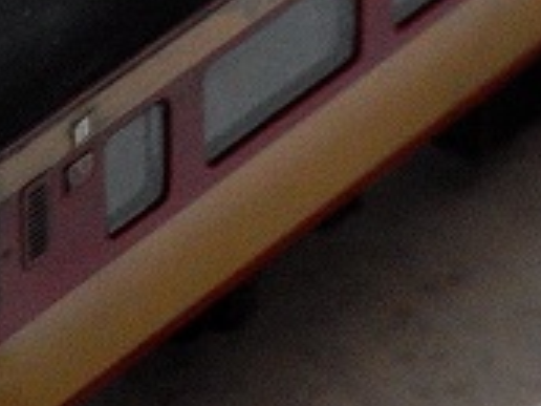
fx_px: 6048
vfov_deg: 3.8
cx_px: 31
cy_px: 678
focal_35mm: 387
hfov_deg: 5.1
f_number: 5.2
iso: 800
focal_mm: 17
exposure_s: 1/15
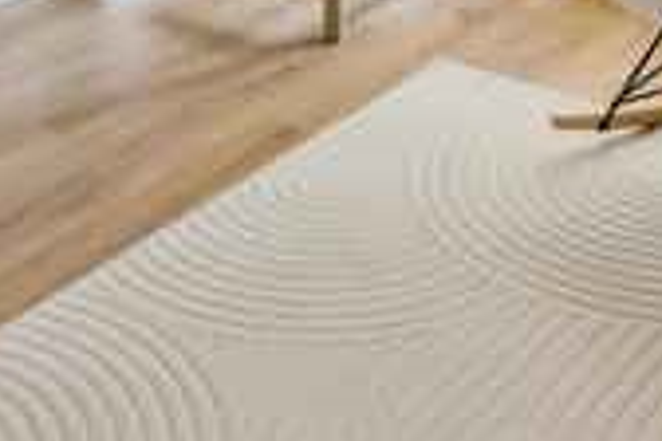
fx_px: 1397
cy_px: -455
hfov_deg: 26.6
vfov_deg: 14.6
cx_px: 402
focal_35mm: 76
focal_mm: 16
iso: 800
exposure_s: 1/320
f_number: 8
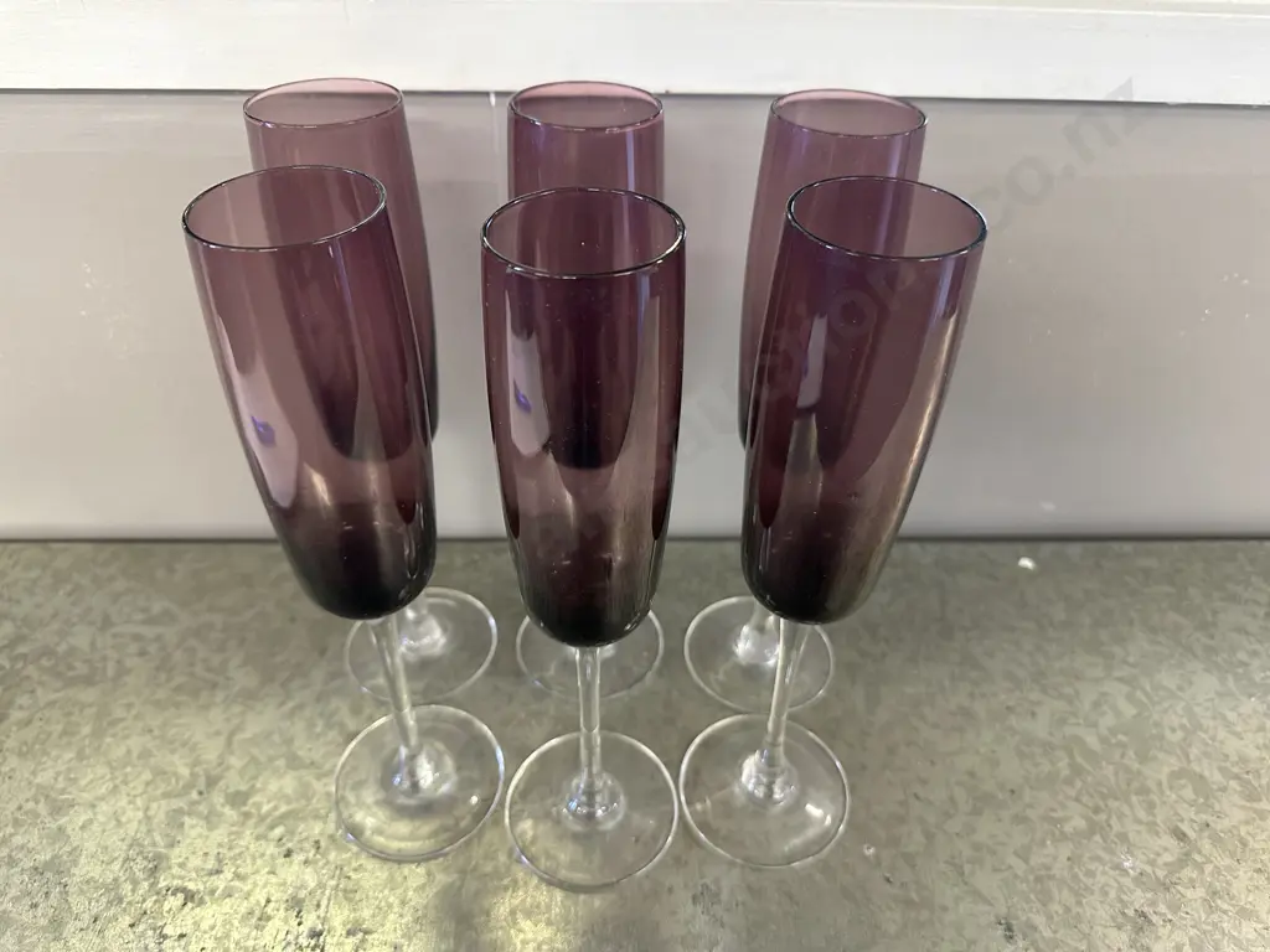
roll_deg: -2.4
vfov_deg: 56.8
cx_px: 635
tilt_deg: -39.4
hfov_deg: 71.6
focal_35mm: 24
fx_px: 881
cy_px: 476
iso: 250
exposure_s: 1/50
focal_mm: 6.86
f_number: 1.78
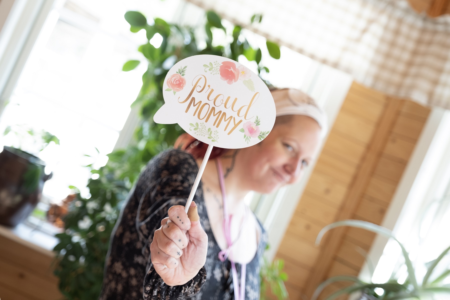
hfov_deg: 36.2
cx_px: 225
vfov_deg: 24.6
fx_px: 687
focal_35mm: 55
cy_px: 150
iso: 800
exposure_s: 1/125
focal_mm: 36.5
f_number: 2.8
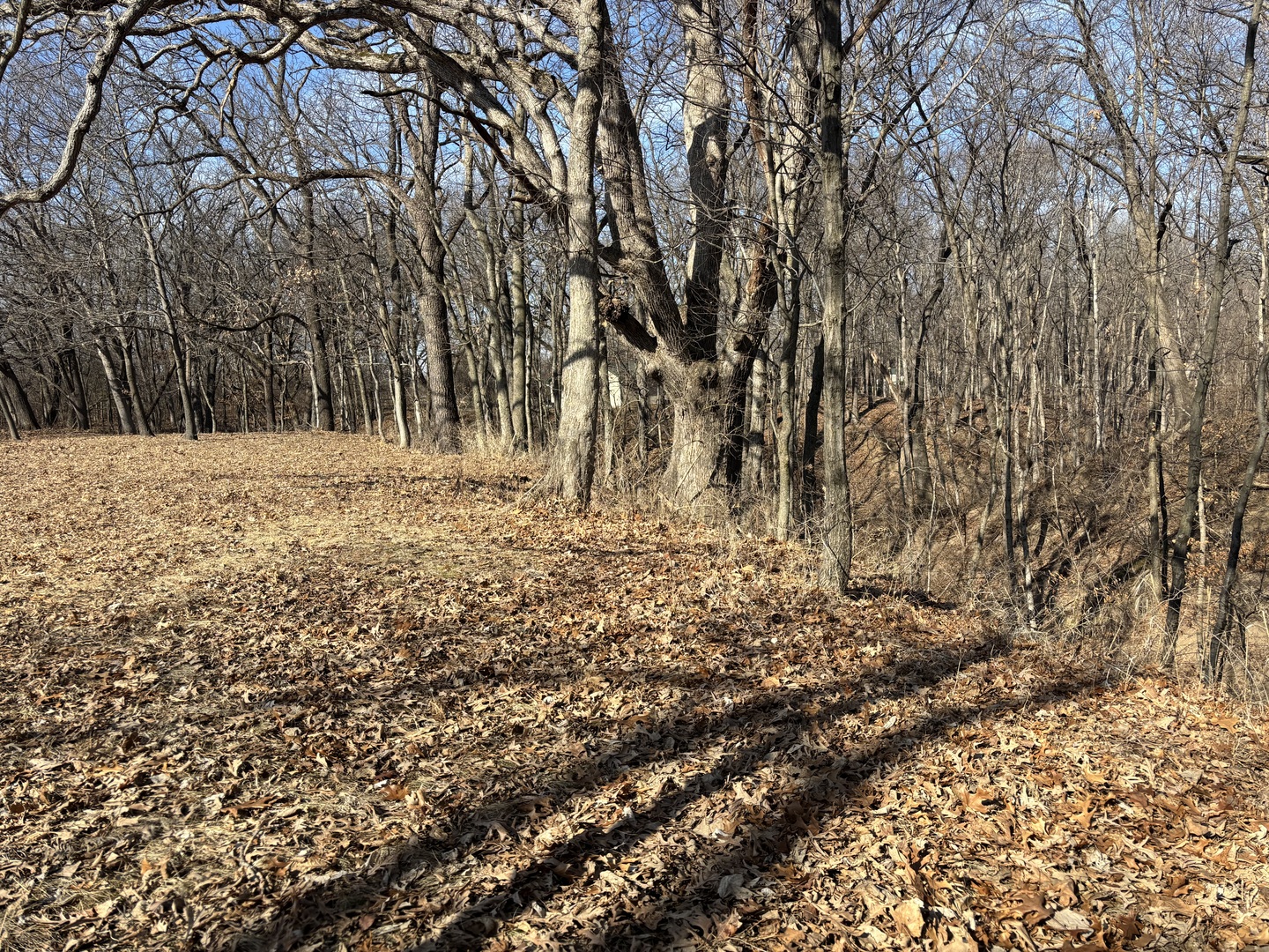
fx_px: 953
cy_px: 476
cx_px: 634
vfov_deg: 53.1
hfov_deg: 67.3
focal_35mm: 26
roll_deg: +2.0
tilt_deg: -5.2
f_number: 1.6
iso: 50
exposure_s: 1/1984
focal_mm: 5.96
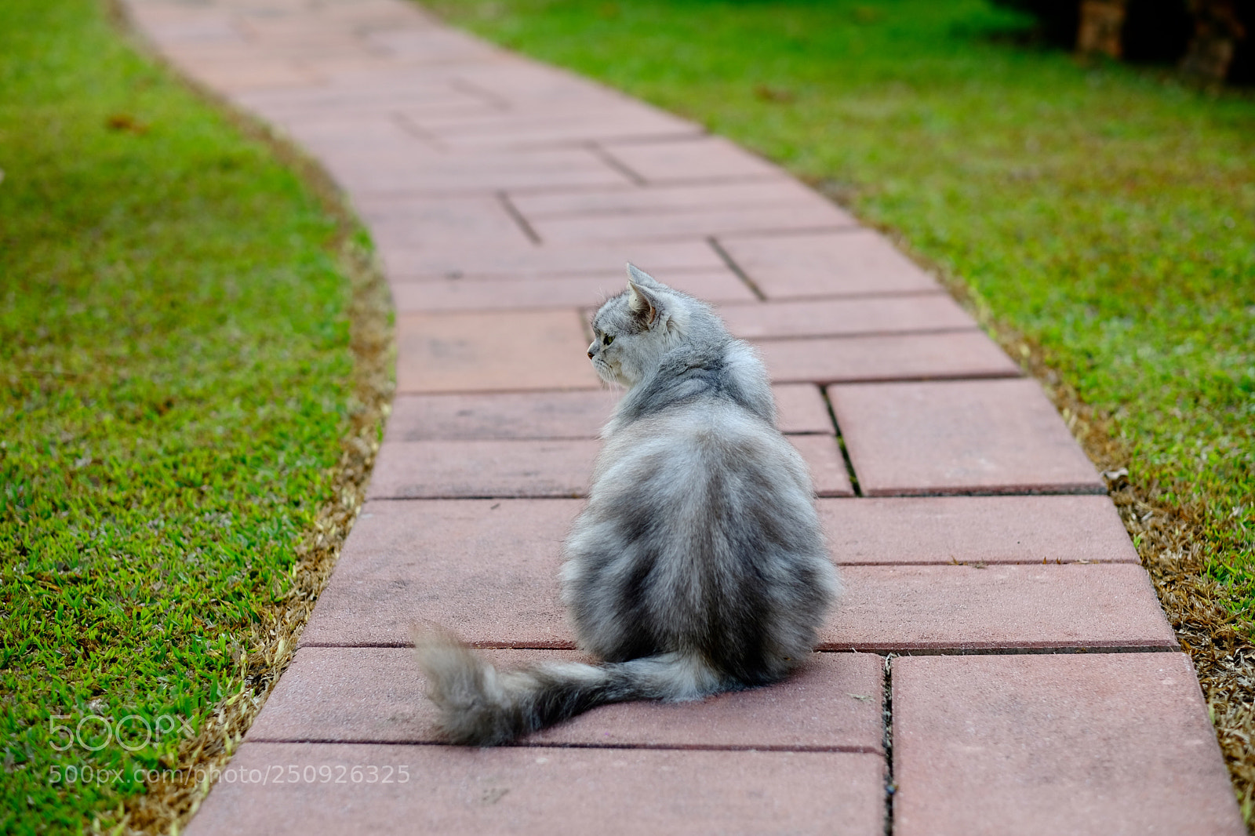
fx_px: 2928
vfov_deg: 16.3
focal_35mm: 84
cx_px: 628
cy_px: 418
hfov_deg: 24.2
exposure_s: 1/2000
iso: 200
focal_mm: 56
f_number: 2
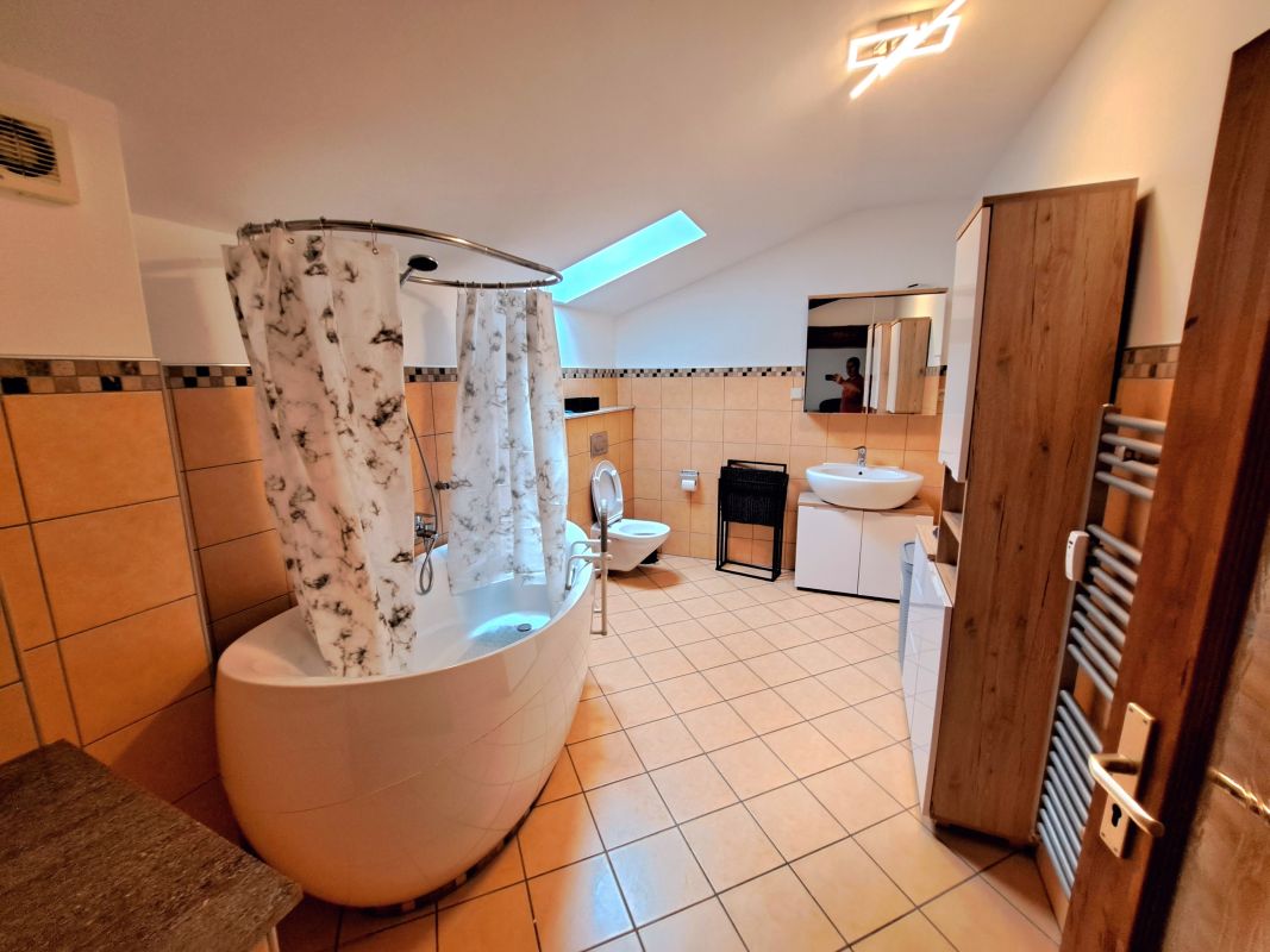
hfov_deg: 106.2
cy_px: 476
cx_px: 635
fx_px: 477
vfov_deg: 89.9
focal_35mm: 13
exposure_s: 1/50
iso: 160
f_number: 2.2
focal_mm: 1.74
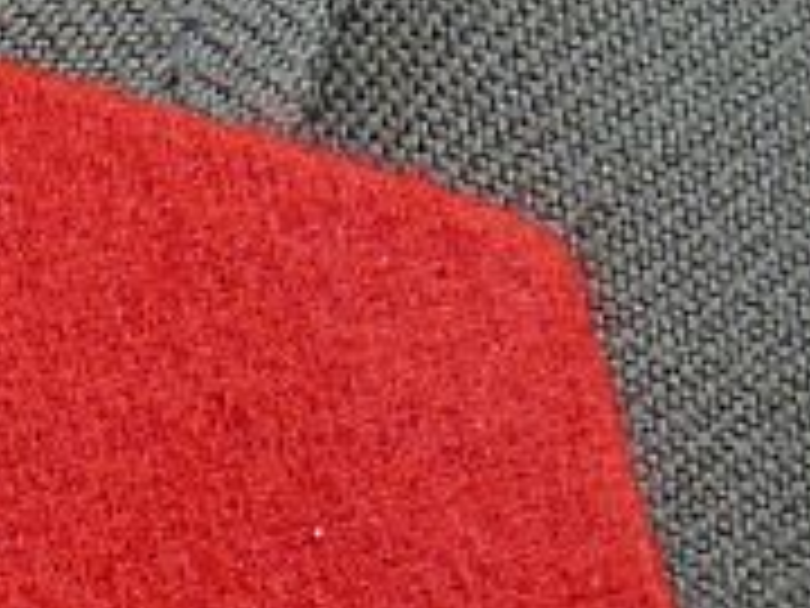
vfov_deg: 10.9
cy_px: 1324
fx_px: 2808
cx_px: -418
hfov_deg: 15.2
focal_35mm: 120
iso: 100
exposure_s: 1/80
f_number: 2.8
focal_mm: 4.8
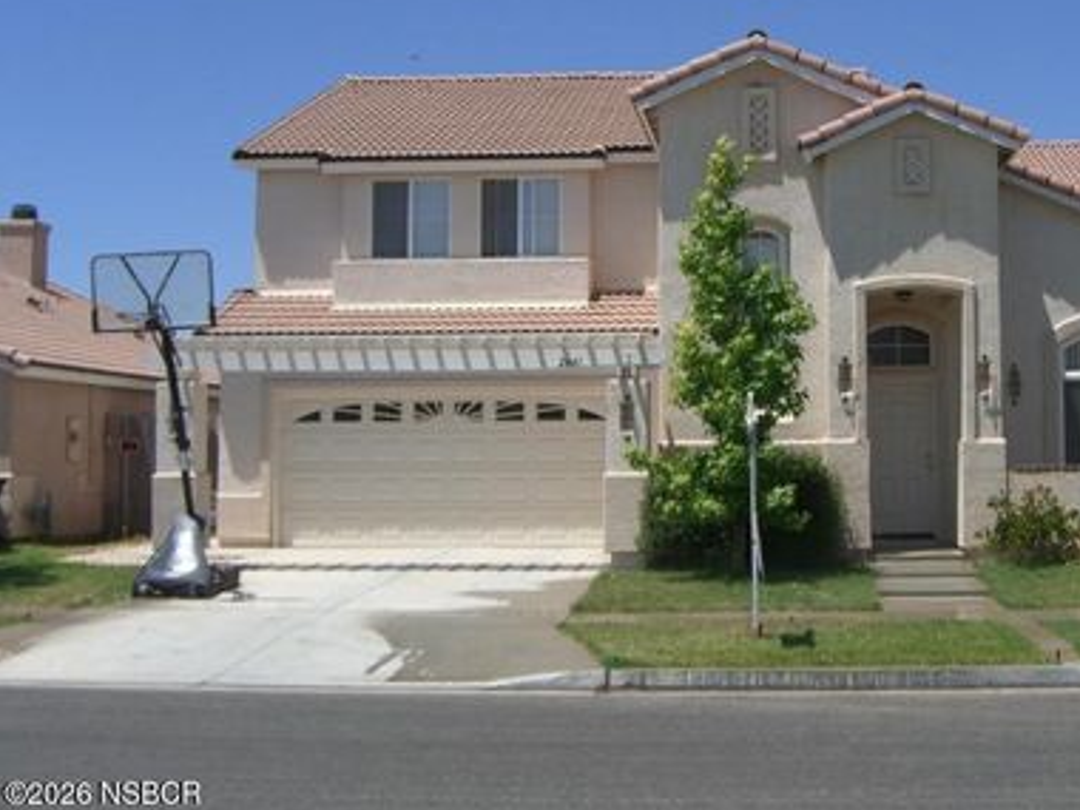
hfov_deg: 37.8
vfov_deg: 29.0
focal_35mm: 50
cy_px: 308
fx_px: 1560
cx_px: 708
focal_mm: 7.9
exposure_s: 1/200
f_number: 8
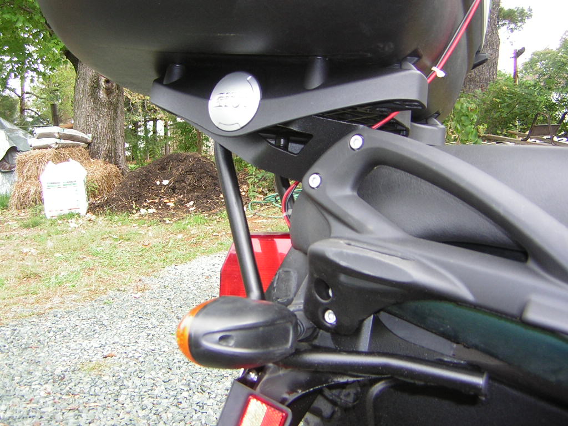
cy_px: 213
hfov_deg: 46.8
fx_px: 656
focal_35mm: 40
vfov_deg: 36.0
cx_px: 284
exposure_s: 1/33
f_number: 2.7
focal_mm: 5.2
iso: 50
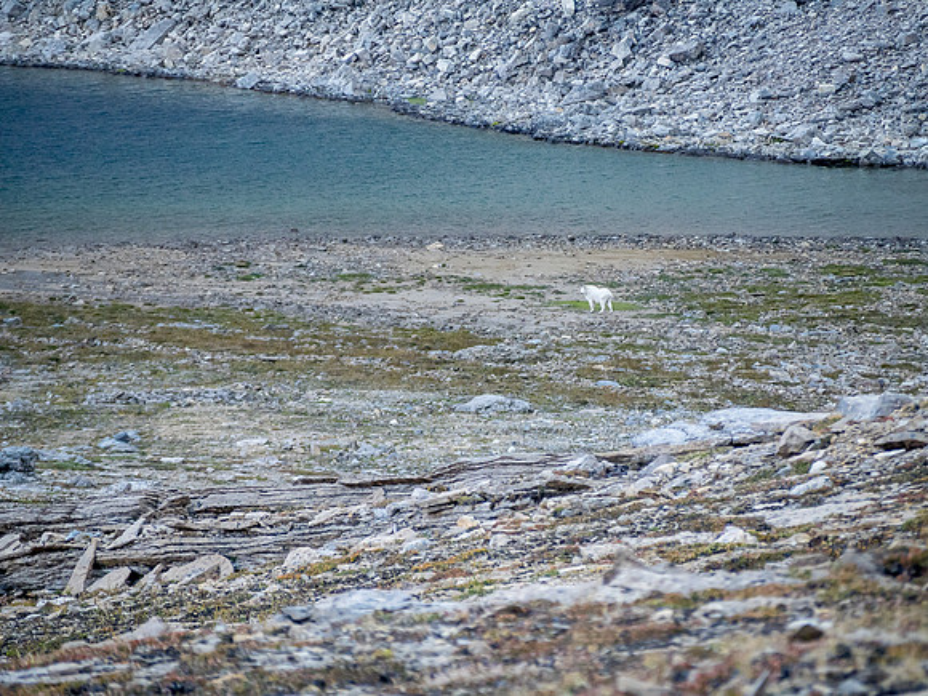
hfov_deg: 6.6
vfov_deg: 5.0
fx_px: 8043
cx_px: 464
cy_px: 348
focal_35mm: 300
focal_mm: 150
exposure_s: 1/320
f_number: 5.6
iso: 800
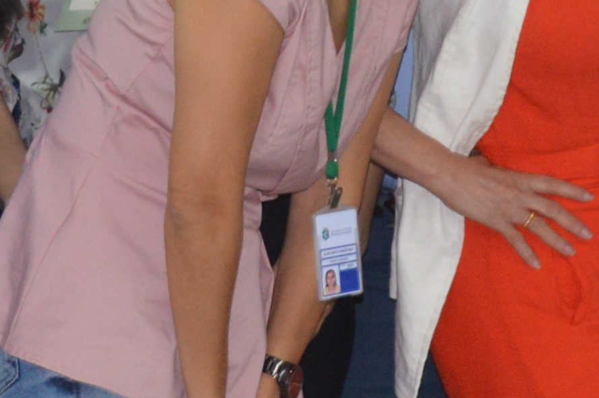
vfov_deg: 5.2
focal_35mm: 264
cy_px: 121
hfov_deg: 7.8
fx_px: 4389
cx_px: 496
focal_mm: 26
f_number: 4.2
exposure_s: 1/60
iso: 450
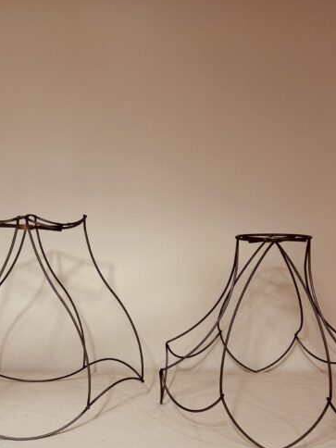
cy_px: 360
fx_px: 557
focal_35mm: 43
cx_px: 143
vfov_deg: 41.9
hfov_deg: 33.5
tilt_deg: -16.2
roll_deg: +1.8
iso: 40
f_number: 1.5
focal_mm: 5.7
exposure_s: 1/256
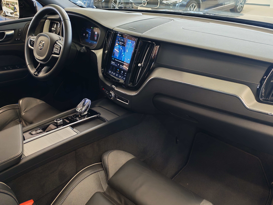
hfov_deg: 55.4
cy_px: 102
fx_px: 260
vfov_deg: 42.9
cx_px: 136
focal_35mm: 33
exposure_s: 1/50
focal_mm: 6.12
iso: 859
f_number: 1.9
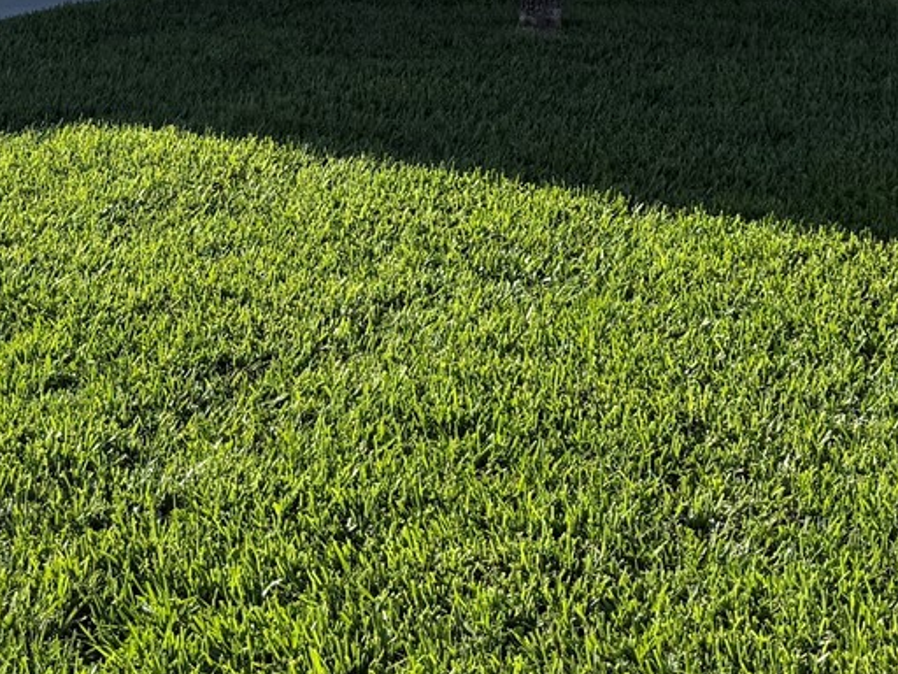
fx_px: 1946
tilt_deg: +0.7
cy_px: -305
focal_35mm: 75
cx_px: 240
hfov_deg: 25.7
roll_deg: +1.6
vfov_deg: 17.8
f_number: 1.78
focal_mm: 6.76
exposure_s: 1/3279
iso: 80
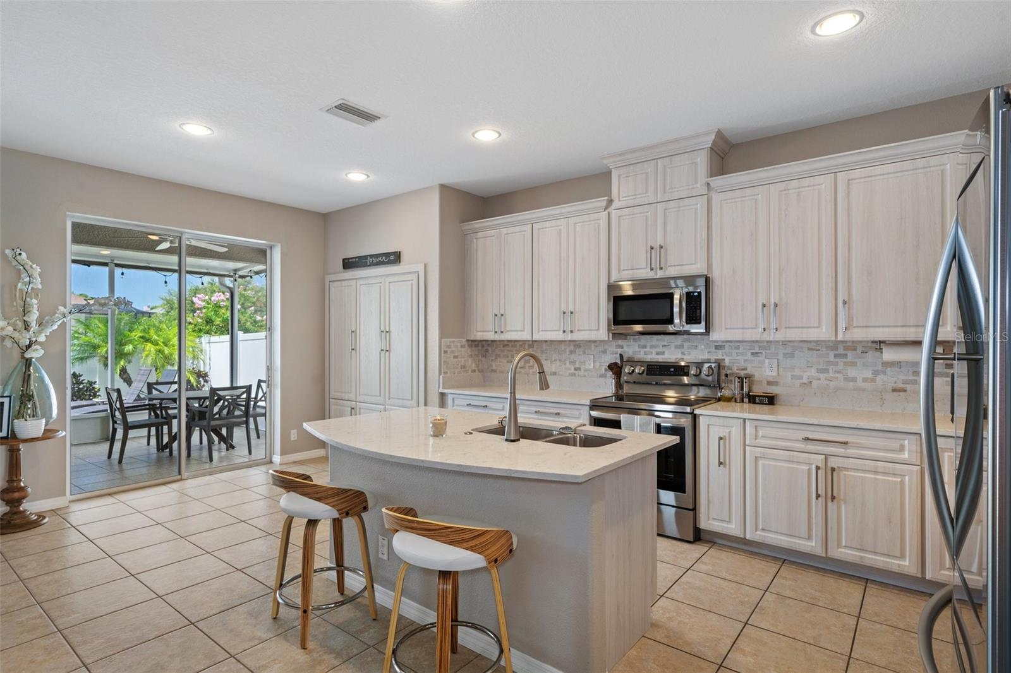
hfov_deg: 93.3
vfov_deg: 70.4
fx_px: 477
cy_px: 336
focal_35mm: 17
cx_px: 506
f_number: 8
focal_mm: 17
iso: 320
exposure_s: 1/1.67
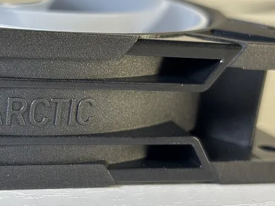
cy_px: 109
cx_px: 49
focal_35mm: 89
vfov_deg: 16.6
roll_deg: -6.1
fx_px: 707
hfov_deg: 21.7
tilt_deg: -17.2
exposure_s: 1/60
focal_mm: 5.96
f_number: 1.6
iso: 25
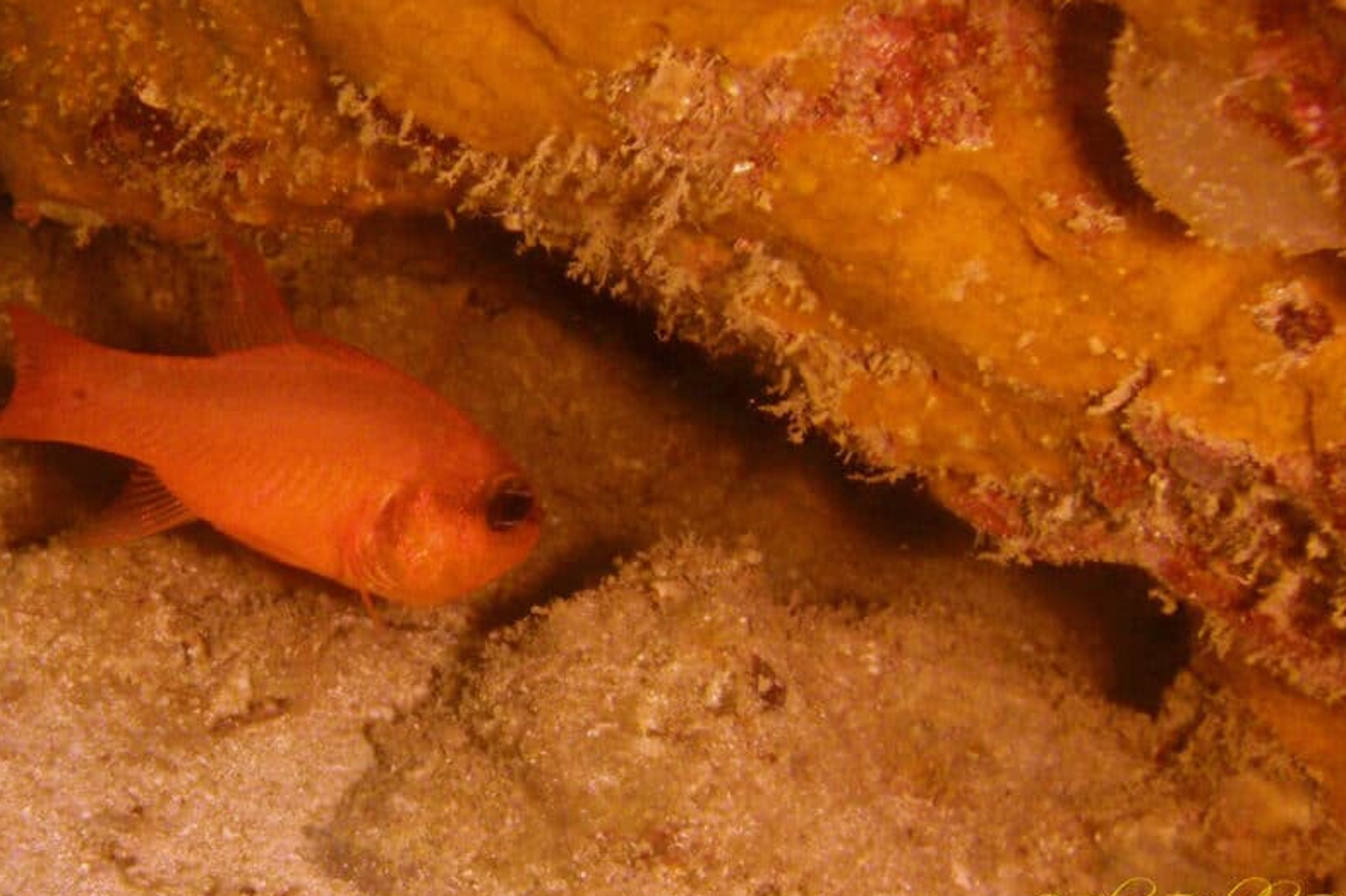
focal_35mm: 38
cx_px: 622
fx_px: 1420
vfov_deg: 34.8
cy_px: 315
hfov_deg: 50.7
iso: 100
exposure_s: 1/30
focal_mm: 5
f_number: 3.5
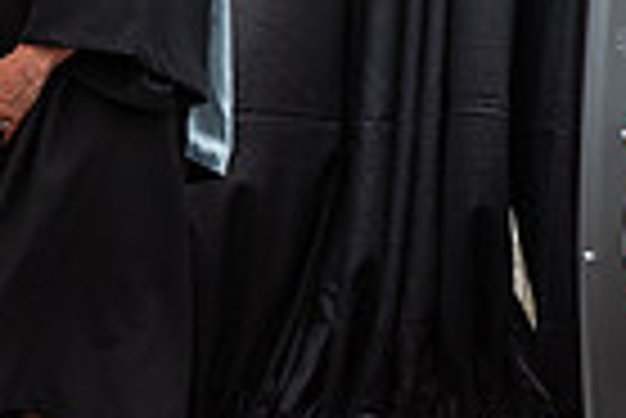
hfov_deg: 8.6
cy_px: -121
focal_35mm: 235
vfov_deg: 5.8
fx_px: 4091
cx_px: -301
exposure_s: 1/640
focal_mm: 48
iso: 500
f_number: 5.6
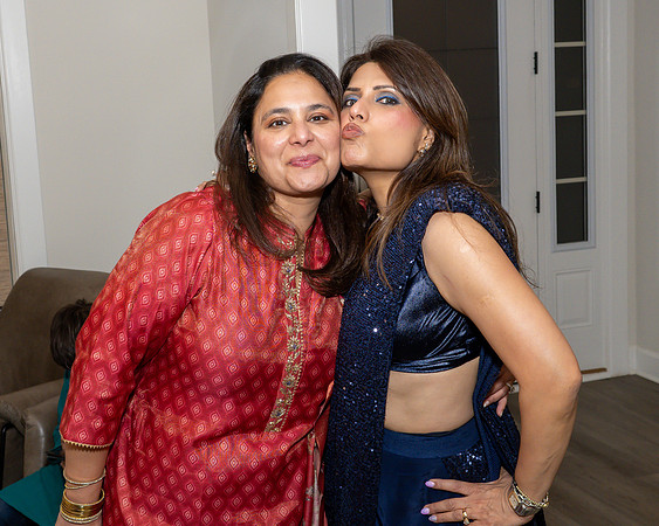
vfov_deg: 30.6
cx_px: 287
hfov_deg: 37.8
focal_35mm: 49
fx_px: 961
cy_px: 233
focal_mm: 26
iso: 640
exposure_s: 1/250
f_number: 7.1
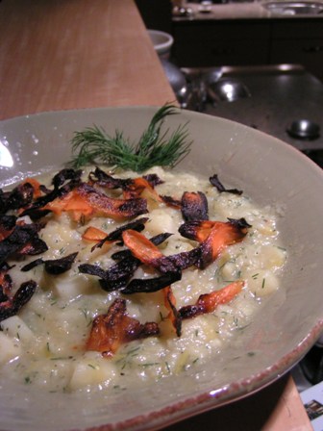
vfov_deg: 49.0
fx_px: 473
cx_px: 162
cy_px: 216
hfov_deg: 37.7
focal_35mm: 38
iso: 200
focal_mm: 5.8
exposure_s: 1/25
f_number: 2.8
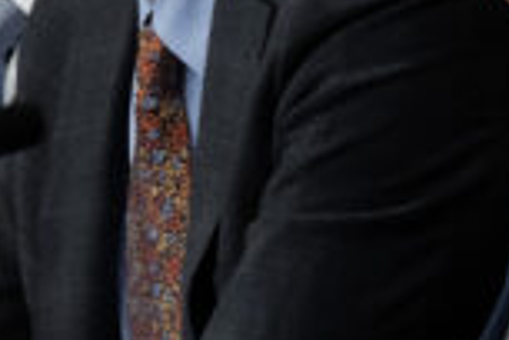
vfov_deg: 2.1
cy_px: -25
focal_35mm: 656
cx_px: 27
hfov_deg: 3.1
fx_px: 9274
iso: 3200
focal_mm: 98
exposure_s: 1/250
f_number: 5.6
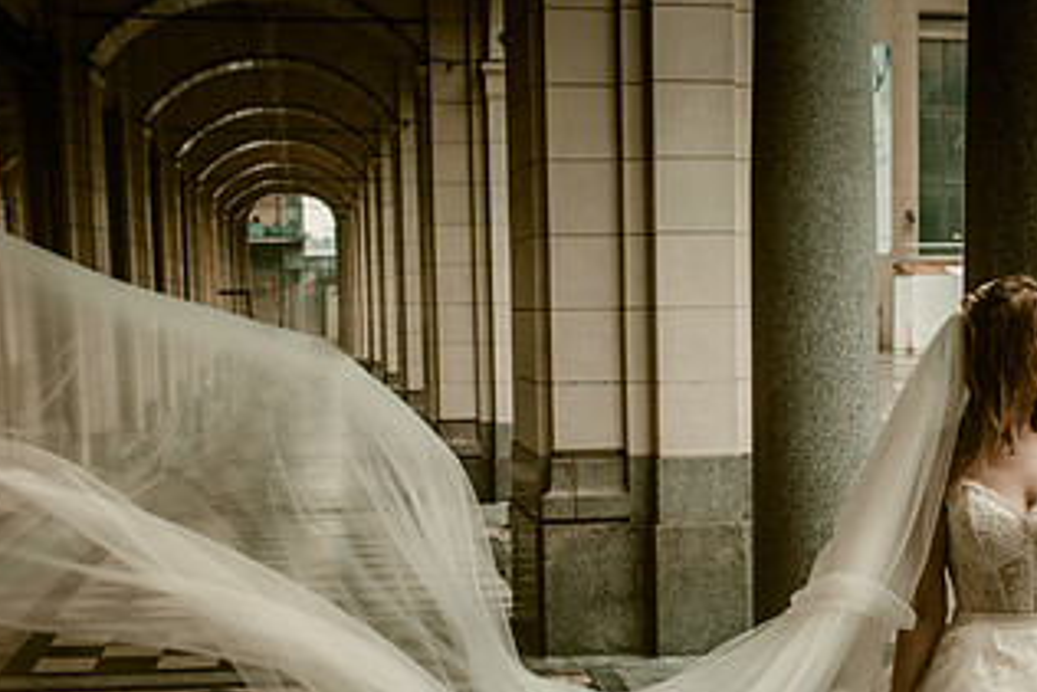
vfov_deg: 19.8
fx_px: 1960
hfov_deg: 29.2
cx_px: 764
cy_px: 544
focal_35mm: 68
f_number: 3.2
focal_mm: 35
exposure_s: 1/125
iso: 800
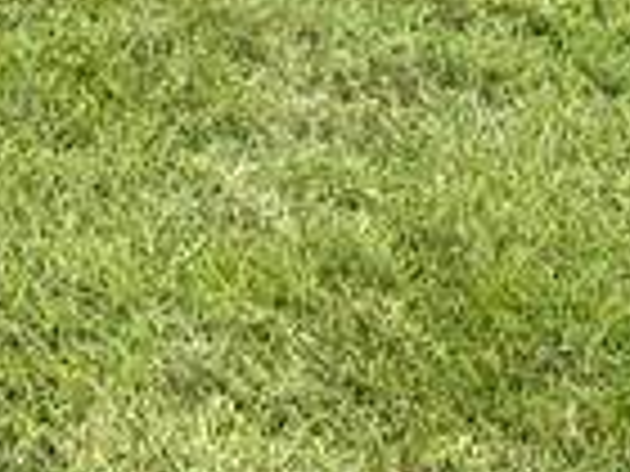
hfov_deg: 8.7
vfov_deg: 7.4
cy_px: -975
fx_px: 3203
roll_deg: -3.7
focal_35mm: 176
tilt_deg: +0.1
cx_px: -1404
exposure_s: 1/840
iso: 100
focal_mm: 6.76
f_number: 1.78
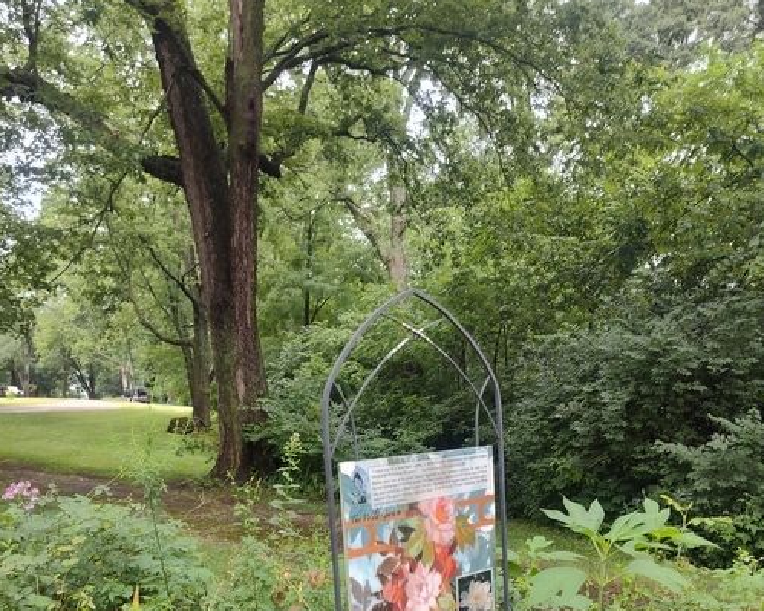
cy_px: 528
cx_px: 407
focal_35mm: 36
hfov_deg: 50.3
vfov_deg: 38.8
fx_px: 814
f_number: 1.8
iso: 185
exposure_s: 1/120
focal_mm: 5.56
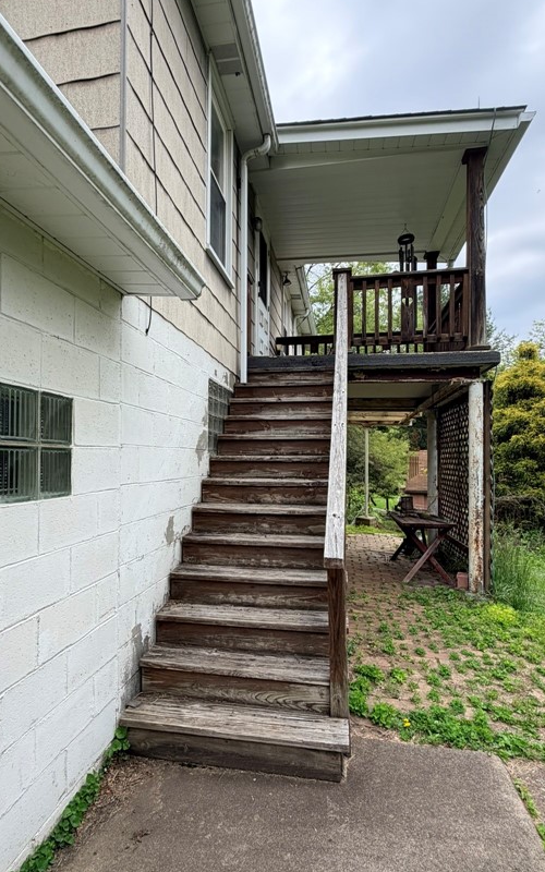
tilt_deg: +2.0
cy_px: 456
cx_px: 253
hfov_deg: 62.2
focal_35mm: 19
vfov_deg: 87.9
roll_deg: +0.4
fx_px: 452
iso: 40
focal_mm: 2.22
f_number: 2.2
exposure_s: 1/502
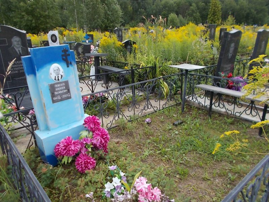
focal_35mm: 26
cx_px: 134
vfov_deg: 53.1
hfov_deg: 67.3
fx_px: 202
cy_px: 101
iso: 80
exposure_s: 1/500
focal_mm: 4.6
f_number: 3.2
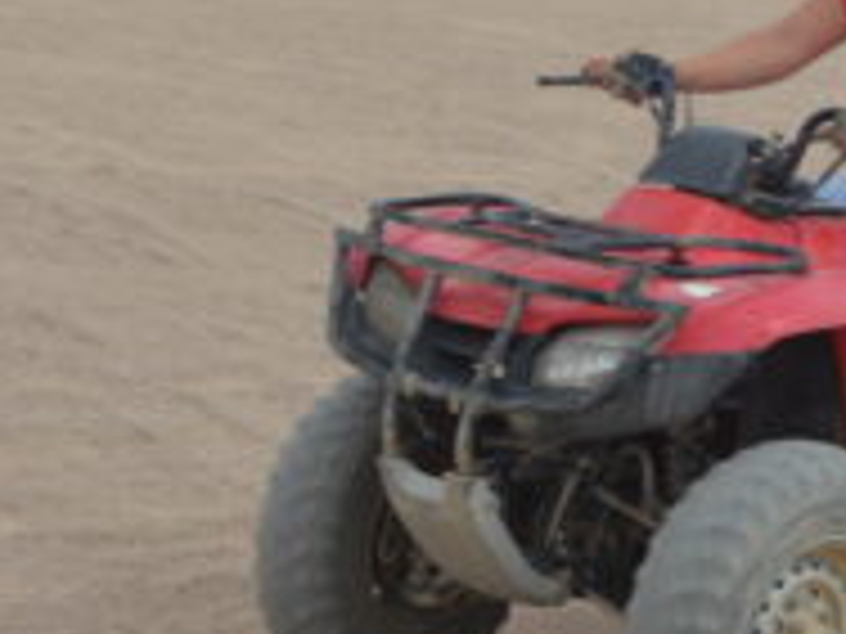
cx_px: 738
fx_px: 3706
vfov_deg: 9.8
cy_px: 364
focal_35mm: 152
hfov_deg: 12.9
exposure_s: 1/250
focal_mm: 31
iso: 110
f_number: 8
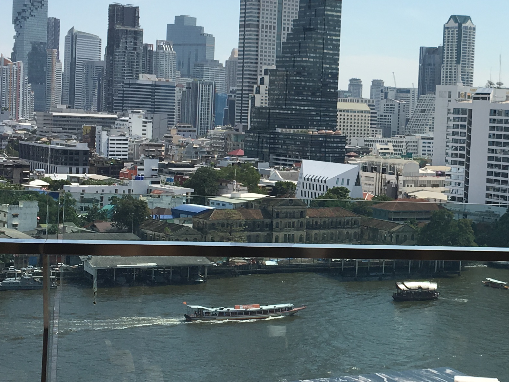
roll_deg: -3.6
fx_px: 1088
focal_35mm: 74
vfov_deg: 19.9
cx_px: 408
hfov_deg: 25.9
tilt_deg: -1.6
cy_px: 179
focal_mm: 4.15
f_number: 2.2
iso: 25
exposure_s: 1/1672
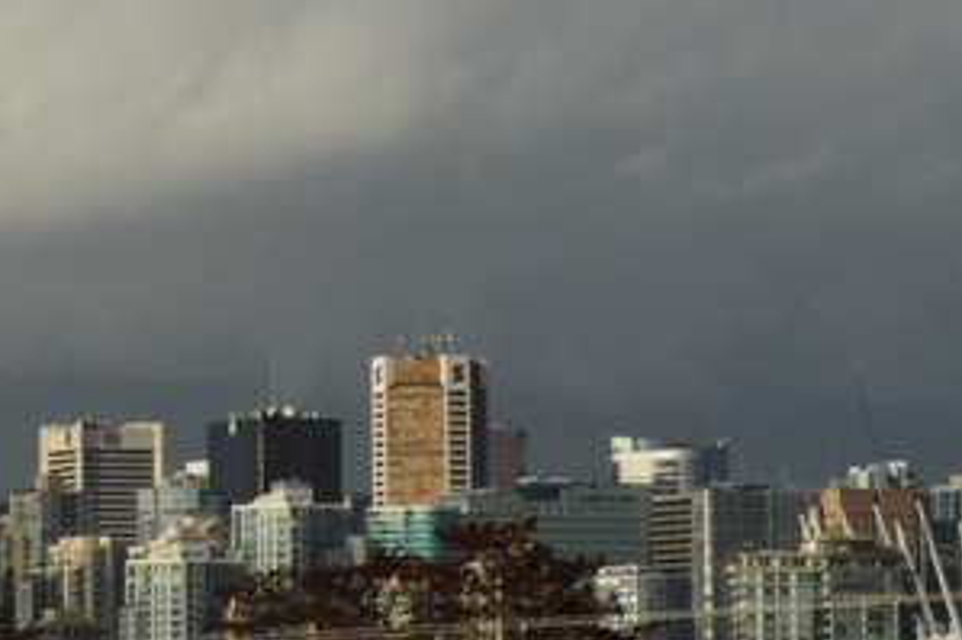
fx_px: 6116
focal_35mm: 229
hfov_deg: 9.0
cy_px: 23
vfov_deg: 6.0
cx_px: 280
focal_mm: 38
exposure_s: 1/500
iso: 250
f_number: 11
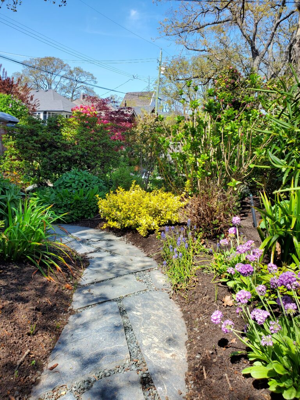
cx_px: 150
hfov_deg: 53.1
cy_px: 200
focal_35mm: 26
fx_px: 300
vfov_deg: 67.3
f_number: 2.4
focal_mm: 4.3
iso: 50
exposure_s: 1/689
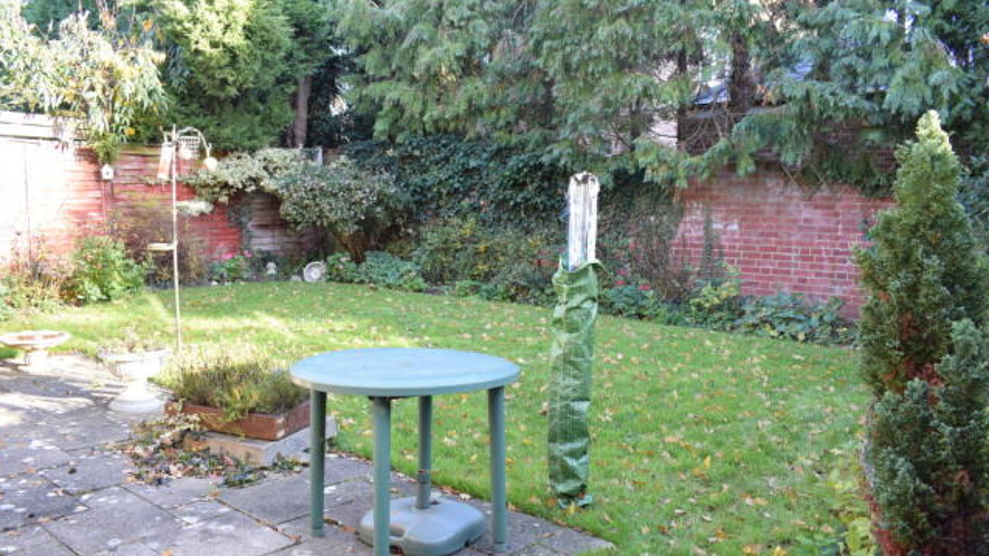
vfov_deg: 40.2
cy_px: 300
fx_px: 761
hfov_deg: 66.1
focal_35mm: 29
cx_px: 491
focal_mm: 18
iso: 800
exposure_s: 1/125
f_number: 5.6
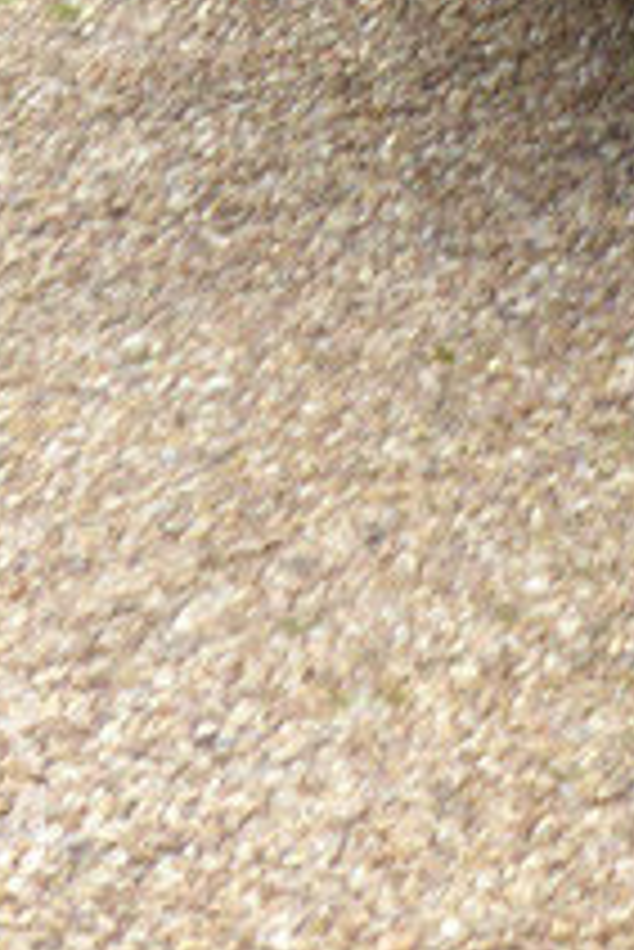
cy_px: -1067
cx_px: 2023
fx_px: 8887
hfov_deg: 3.9
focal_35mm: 337
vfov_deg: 5.9
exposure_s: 1/60
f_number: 4.5
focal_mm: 10.3
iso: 200
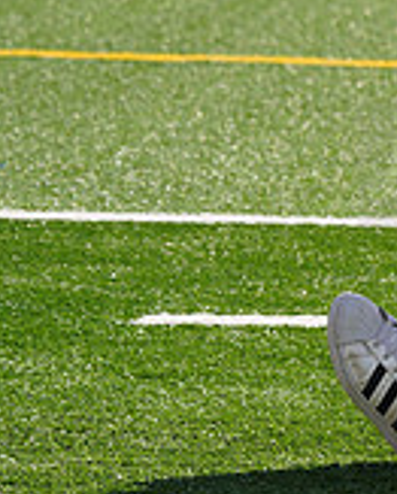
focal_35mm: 443
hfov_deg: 3.5
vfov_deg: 4.4
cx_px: 867
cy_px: 139
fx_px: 6488
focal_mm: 133
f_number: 9
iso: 100
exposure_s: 1/250
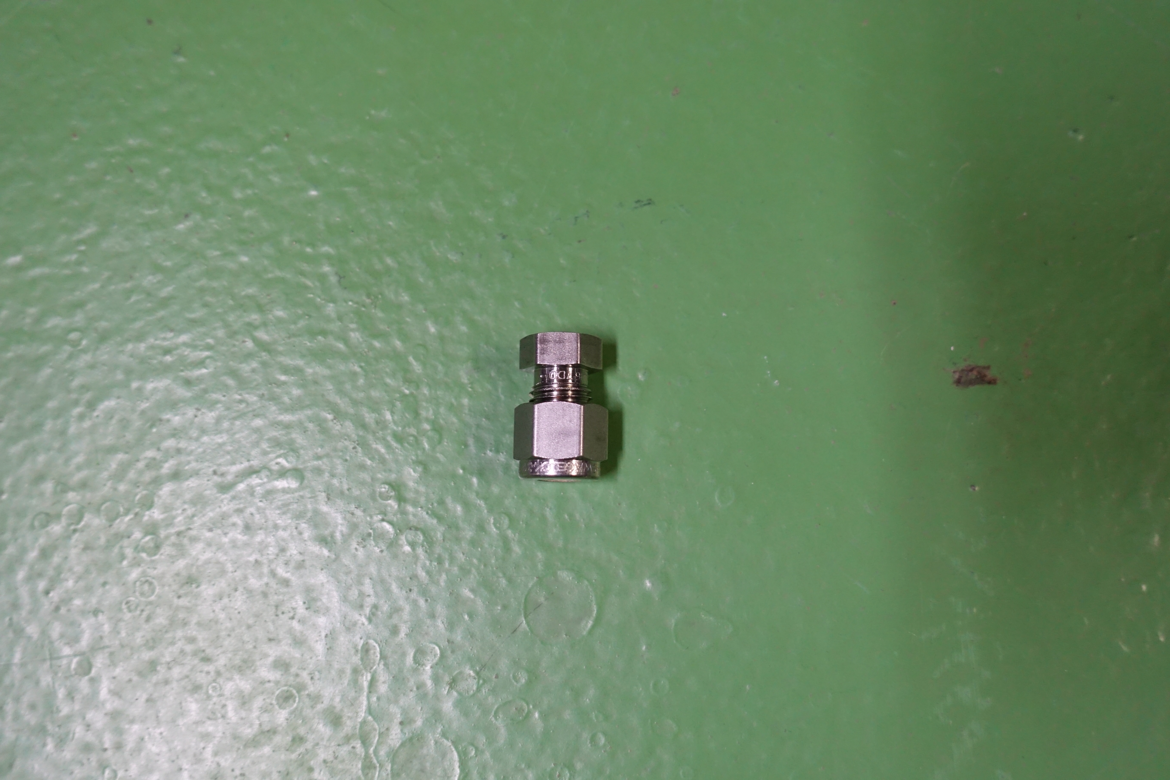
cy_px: 390
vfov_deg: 35.1
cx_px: 585
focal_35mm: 38
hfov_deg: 50.7
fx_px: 1235
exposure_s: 1/40
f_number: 2.8
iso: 800
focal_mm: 13.92
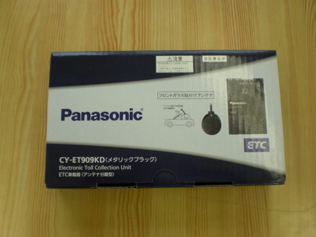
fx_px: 347
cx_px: 158
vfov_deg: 37.7
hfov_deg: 49.0
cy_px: 118
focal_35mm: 38
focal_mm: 6.3
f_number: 3.1
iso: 100
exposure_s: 1/50
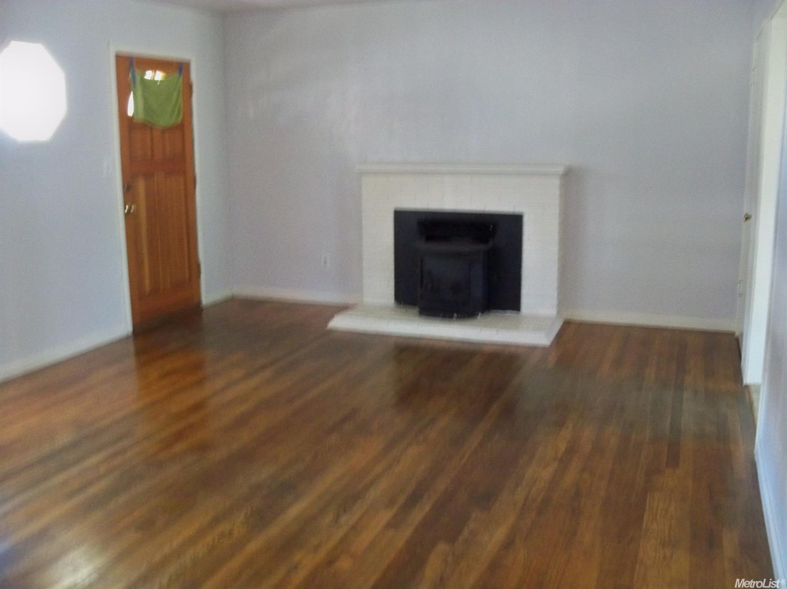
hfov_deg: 52.6
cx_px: 394
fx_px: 795
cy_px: 294
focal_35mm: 35
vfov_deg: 40.7
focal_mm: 6.2
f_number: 3.5
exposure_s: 1/8
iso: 1000
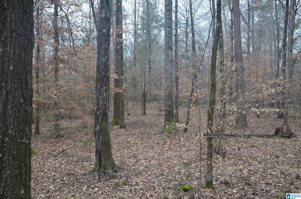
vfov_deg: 36.7
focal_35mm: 36
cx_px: 150
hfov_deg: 53.2
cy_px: 100
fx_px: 300
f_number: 5.6
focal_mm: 24
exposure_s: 1/125
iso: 320
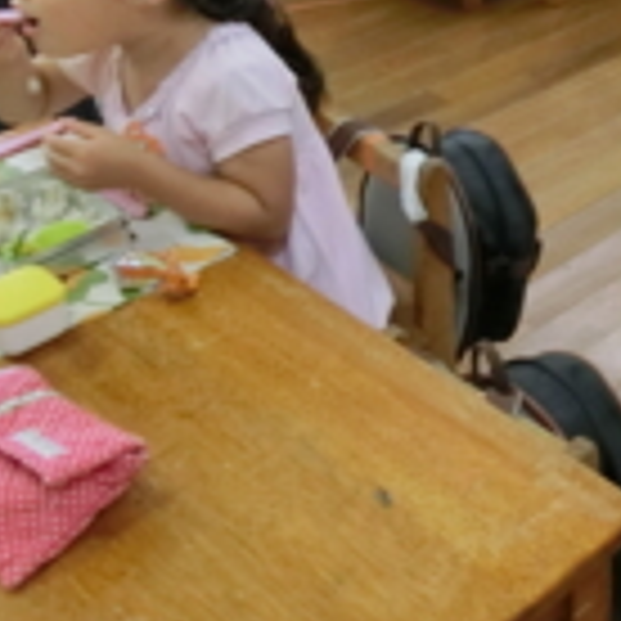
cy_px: 40
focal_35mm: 64
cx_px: 778
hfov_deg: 24.0
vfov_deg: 25.9
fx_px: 1299
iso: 400
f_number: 3.5
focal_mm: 4.5
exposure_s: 1/80
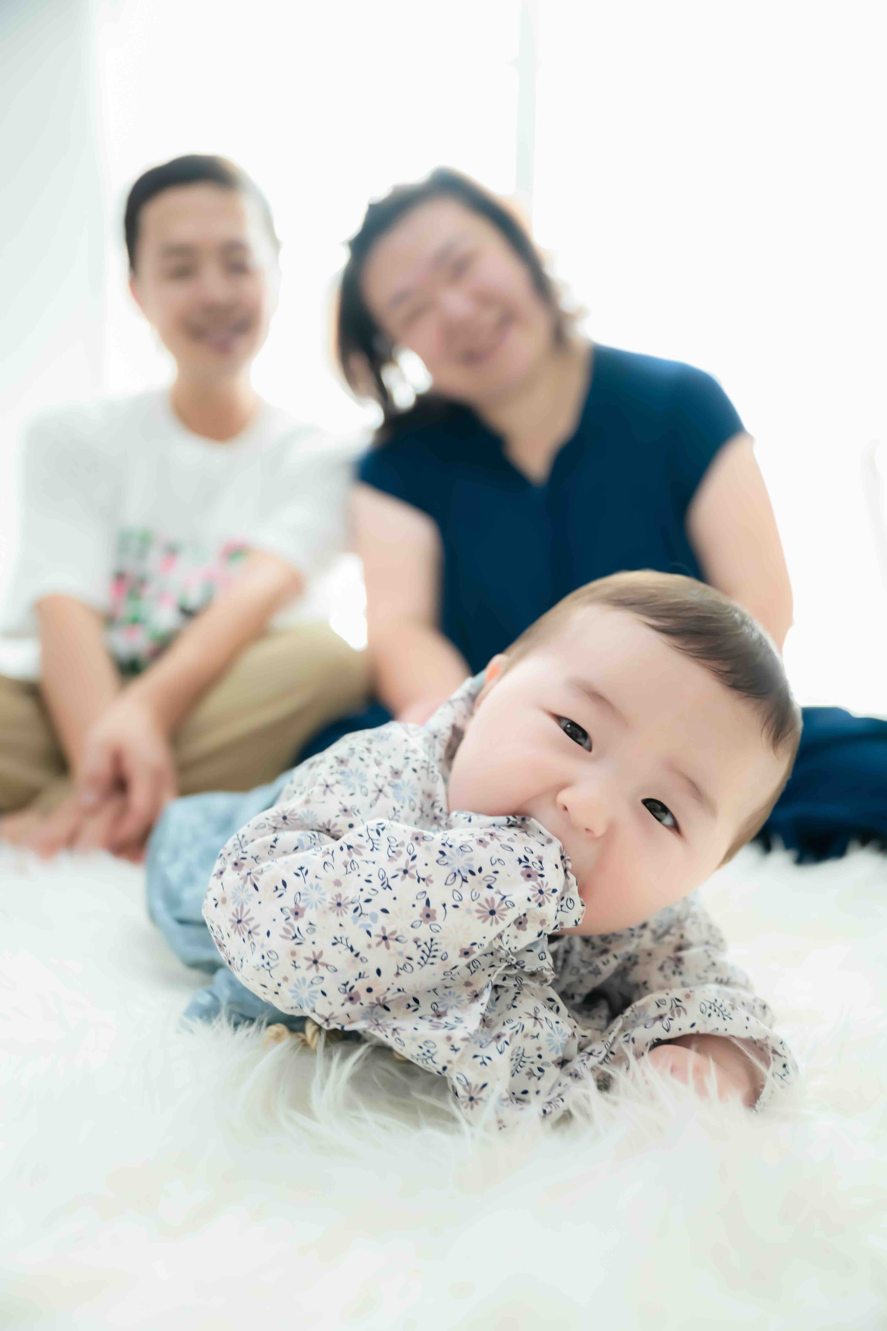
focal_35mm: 34
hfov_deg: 39.4
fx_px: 1238
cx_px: 444
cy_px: 666
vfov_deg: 56.5
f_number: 2.8
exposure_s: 1/125
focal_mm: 33.5
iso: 2500
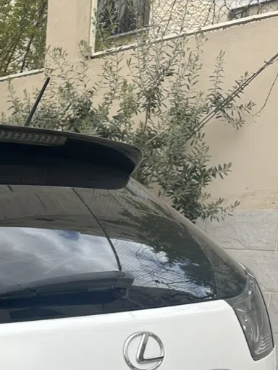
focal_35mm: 64
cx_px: -57
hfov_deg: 21.3
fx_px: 685
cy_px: 424
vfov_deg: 27.3
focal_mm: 6.86
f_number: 1.78
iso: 80
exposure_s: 1/1880
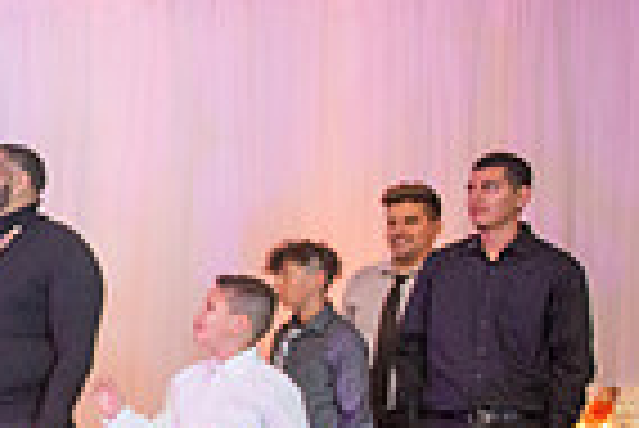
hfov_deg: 17.6
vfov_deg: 13.8
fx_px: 1741
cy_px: 430
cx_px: -446
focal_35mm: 98
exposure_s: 1/160
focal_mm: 24
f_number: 2.8
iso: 1000
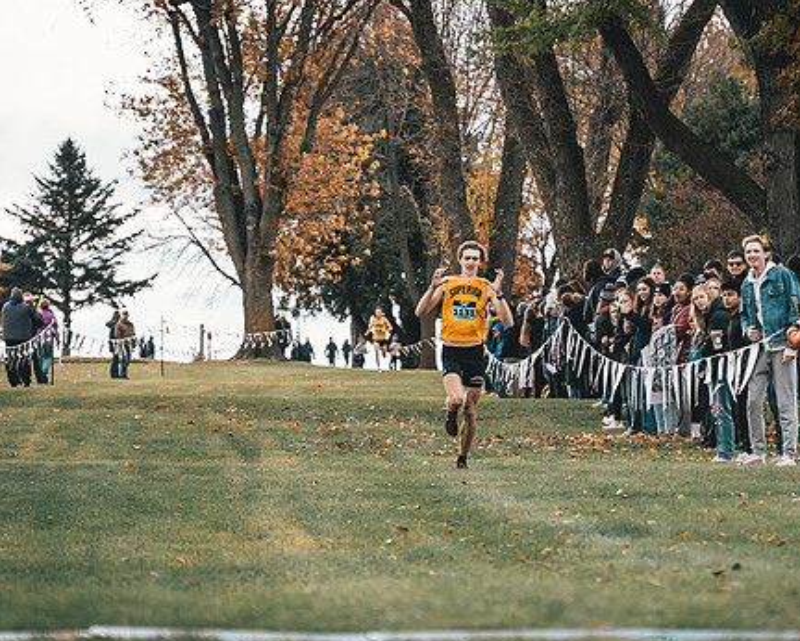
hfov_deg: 10.3
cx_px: 416
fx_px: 4453
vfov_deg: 8.2
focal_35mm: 188
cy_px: 362
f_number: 2
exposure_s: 1/3200
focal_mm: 70
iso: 200
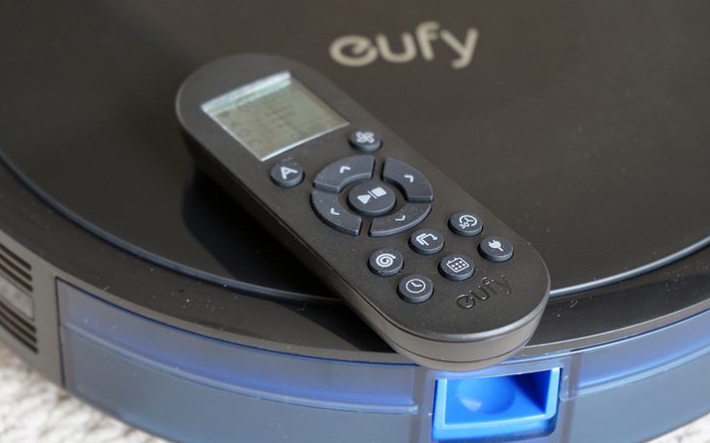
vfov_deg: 18.9
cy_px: 220
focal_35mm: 69
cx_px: 356
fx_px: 1335
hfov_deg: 29.8
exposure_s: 1/80
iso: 1000
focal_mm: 67
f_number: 5.6
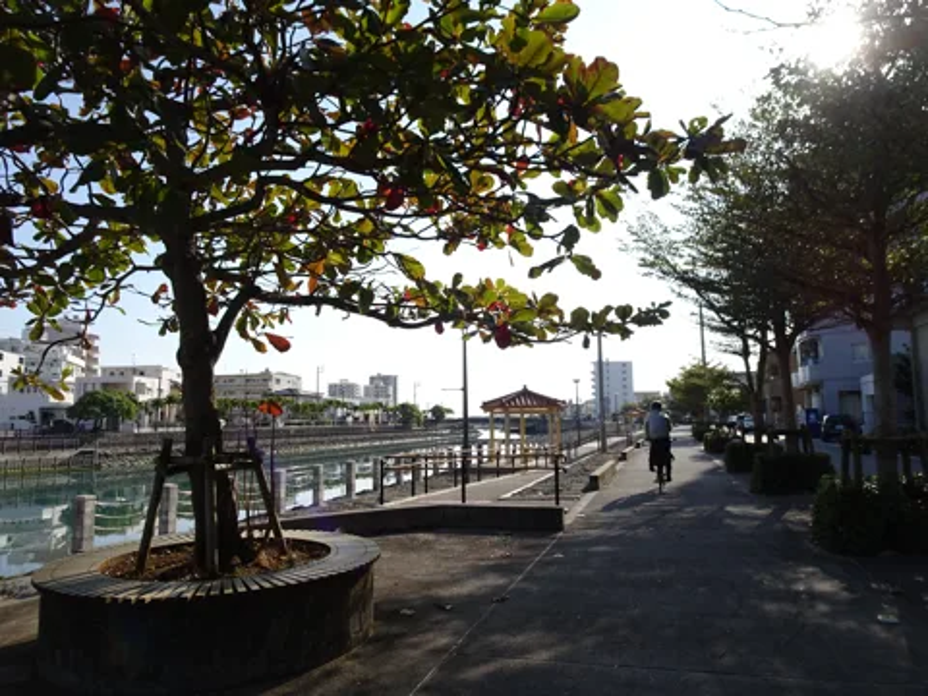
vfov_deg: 56.8
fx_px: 643
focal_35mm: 24
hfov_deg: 71.6
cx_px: 464
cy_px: 348
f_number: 3.5
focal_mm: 4.1
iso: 80
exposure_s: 1/800
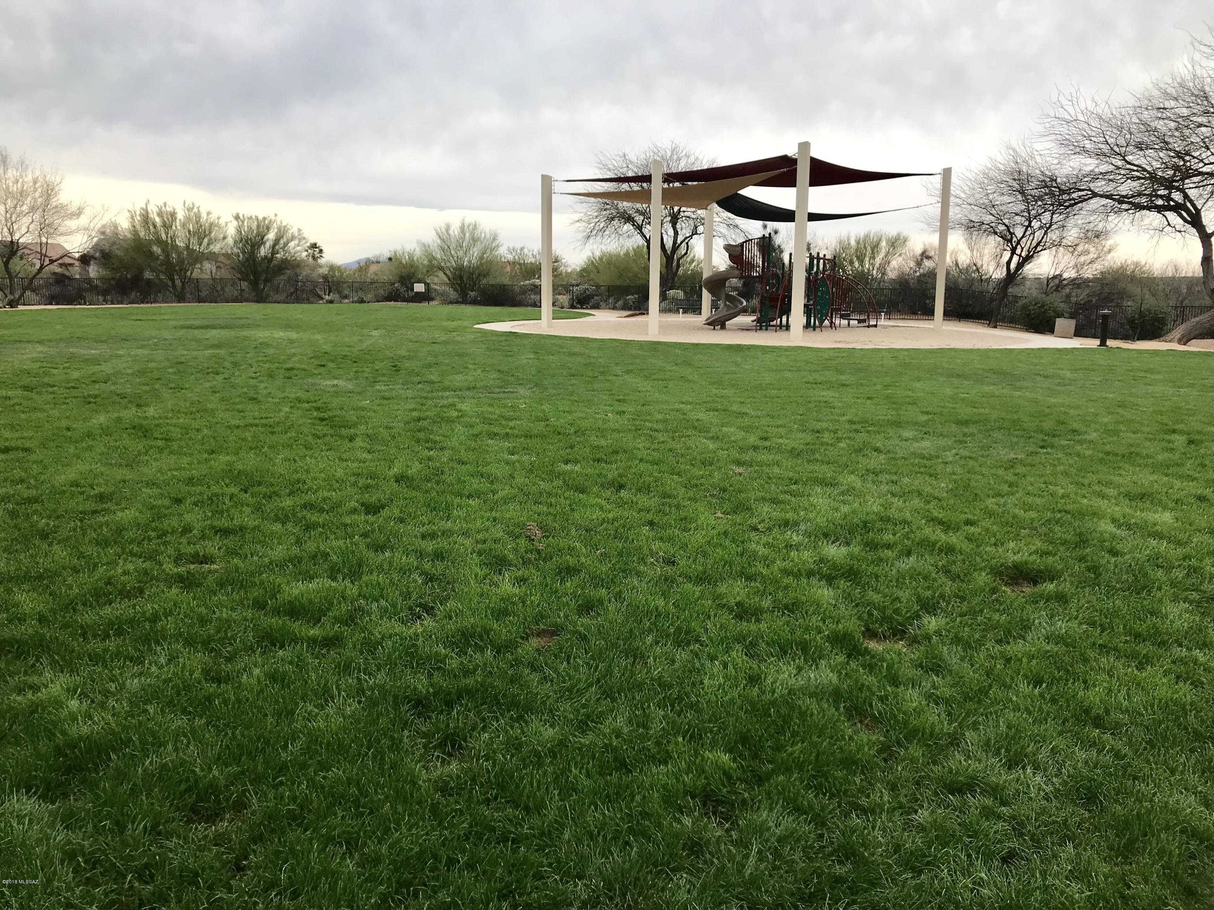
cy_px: 455
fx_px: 982
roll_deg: -0.3
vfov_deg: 49.7
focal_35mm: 28
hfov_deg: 63.4
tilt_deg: -10.6
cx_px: 607
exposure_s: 1/1018
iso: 20
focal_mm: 3.99
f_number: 1.8
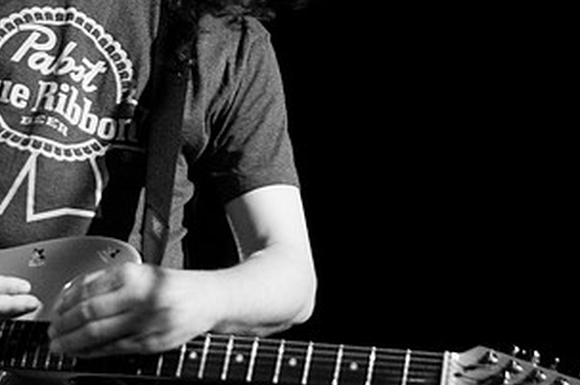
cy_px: 267
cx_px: 235
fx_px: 1383
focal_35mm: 86
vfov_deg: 15.8
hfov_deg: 23.6
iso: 1000
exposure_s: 1/60
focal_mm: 30
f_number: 1.8
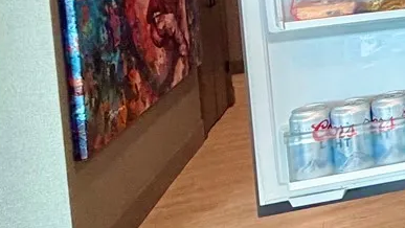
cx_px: 822
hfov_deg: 18.9
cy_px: -77
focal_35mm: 63
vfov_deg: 17.8
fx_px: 677
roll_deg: +3.4
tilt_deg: -2.6
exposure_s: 1/120
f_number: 2.2
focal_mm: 2.22
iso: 100
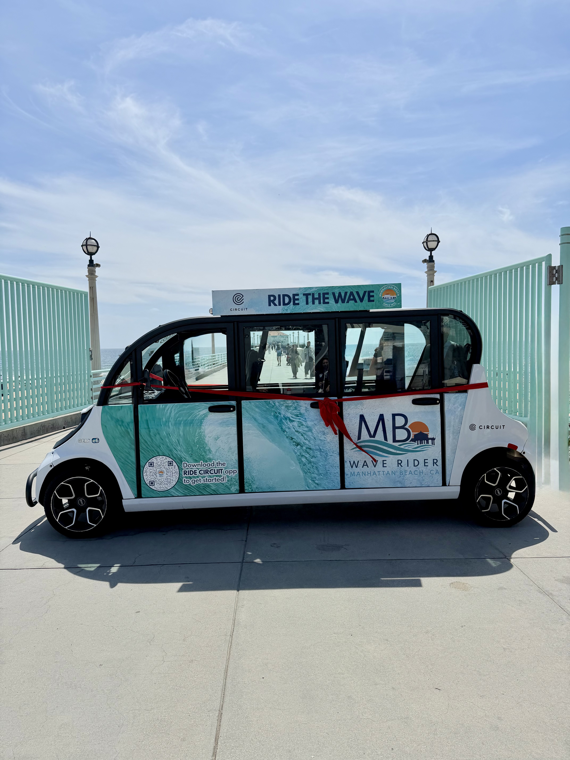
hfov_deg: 56.8
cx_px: 285
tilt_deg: -3.9
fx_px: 527
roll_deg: -0.4
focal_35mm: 24
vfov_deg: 71.6
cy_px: 380
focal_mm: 6.76
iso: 80
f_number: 1.78
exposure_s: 1/11905
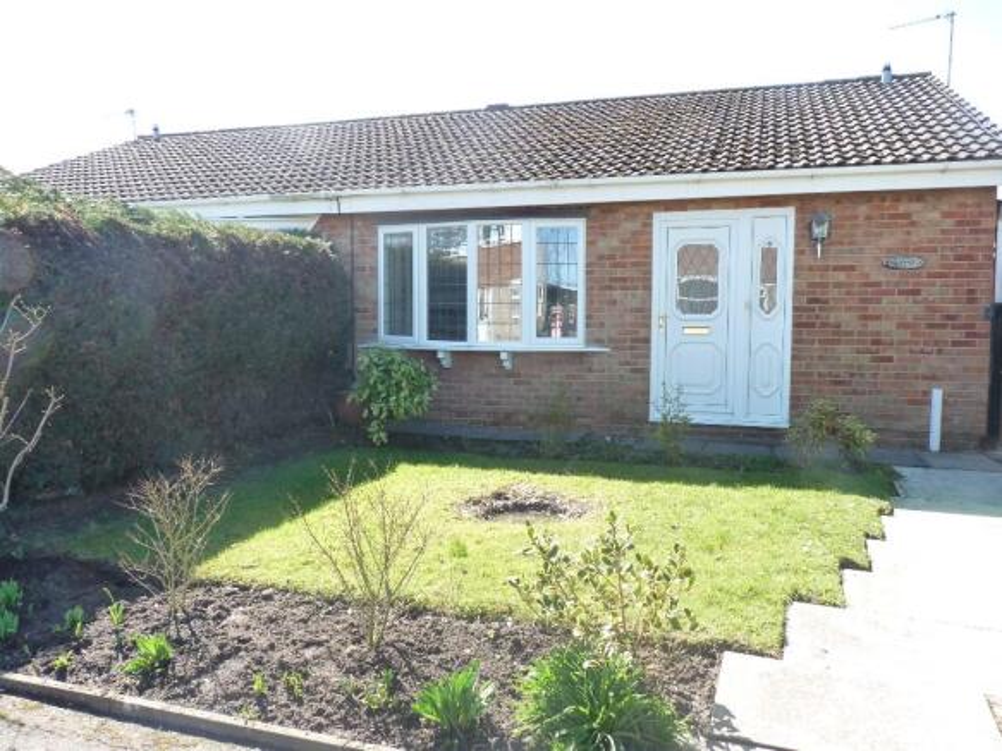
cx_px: 501
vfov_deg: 51.3
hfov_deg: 65.3
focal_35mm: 27
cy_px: 376
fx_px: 781
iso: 160
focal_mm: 4.8
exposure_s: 1/160
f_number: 4
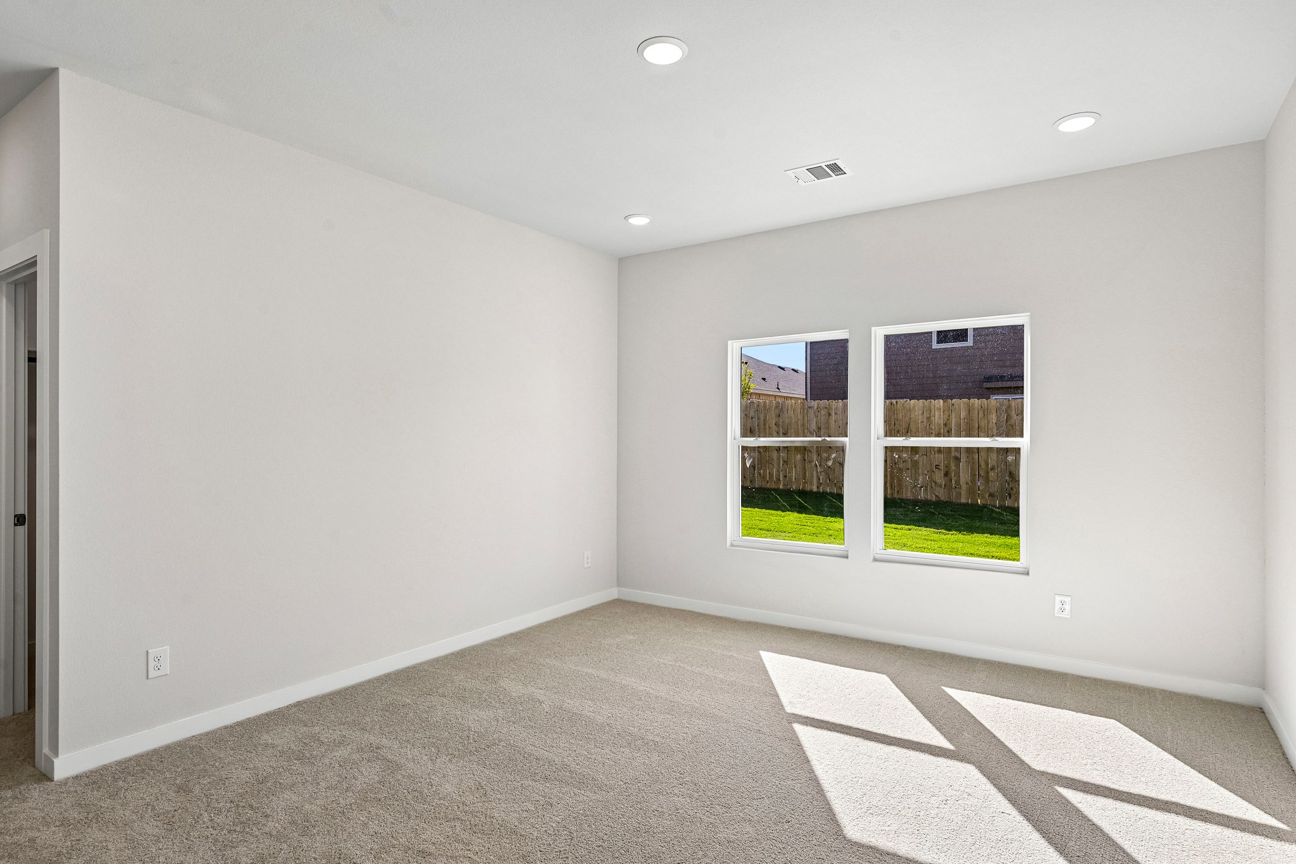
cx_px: 648
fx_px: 684
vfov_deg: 64.5
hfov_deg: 86.9
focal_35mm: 19
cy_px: 432
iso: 400
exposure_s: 1/400
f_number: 8
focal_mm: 19
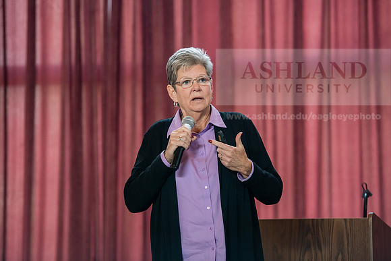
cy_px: 130
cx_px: 196
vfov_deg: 8.3
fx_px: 1792
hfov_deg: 12.4
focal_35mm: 165
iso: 1600
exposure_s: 1/200
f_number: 3.2
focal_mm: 165
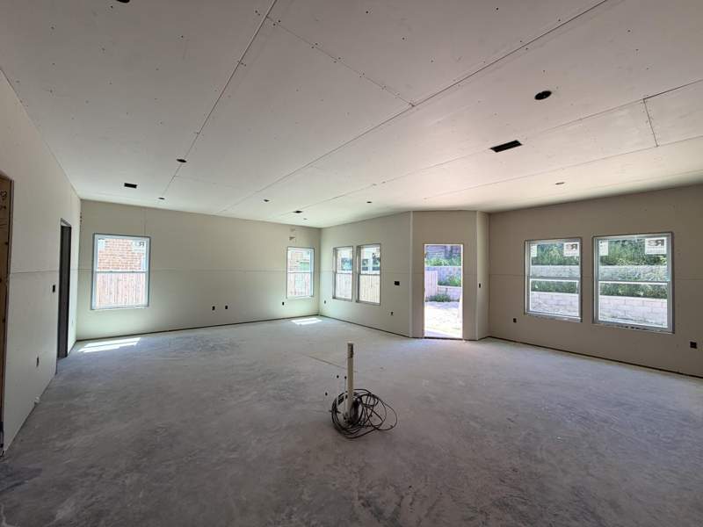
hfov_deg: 102.1
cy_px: 264
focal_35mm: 14
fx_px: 284
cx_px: 352
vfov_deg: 85.7
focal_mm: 2.22
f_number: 2.2
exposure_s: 1/122
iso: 40
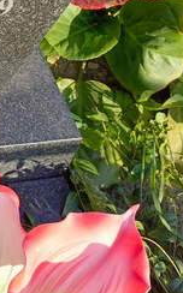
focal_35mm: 87
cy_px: -47
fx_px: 696
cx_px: -114
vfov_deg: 22.2
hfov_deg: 13.8
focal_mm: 4.76
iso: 112
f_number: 1.69
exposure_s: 1/453
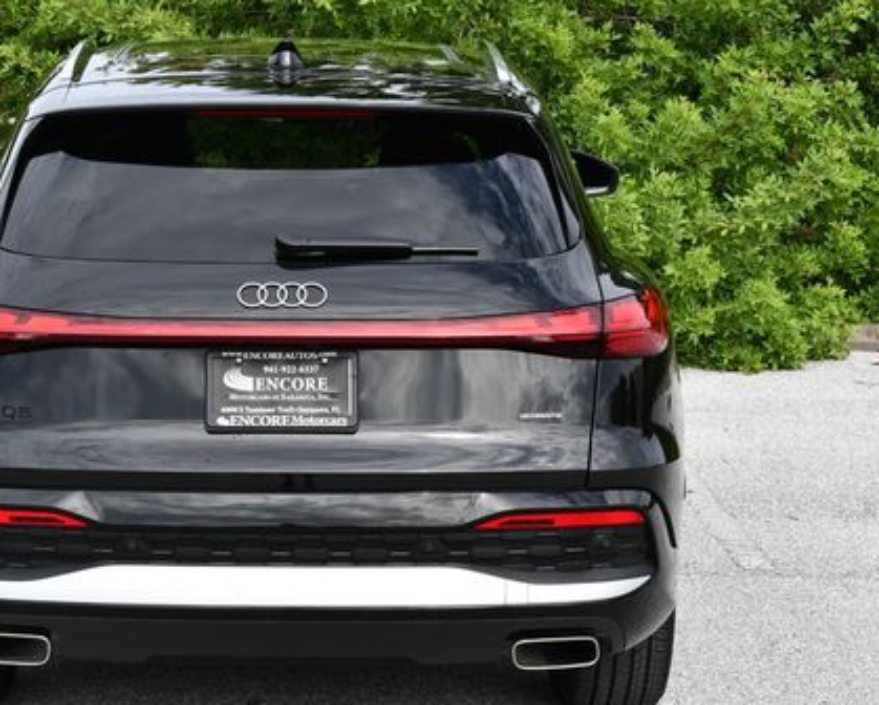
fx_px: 2239
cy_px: 382
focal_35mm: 86
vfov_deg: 17.9
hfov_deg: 22.1
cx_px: 266
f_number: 8
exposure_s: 1/250
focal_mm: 30
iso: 200
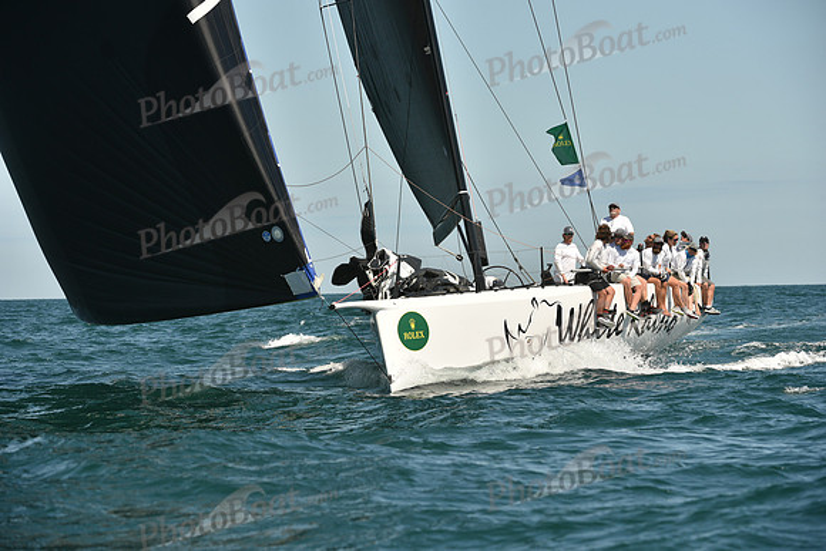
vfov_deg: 6.9
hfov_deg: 10.3
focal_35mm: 200
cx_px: 413
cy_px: 276
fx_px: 4590
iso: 250
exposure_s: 1/1000
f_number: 7.1
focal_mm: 200
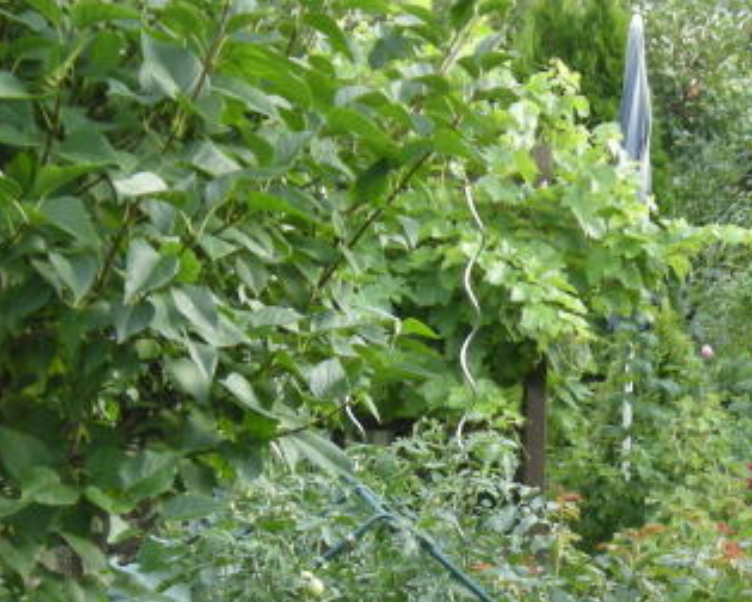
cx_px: 633
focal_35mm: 134
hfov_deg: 14.3
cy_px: 506
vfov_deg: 11.5
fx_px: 2982
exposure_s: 1/57.1
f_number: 3.4
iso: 78
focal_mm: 11.5
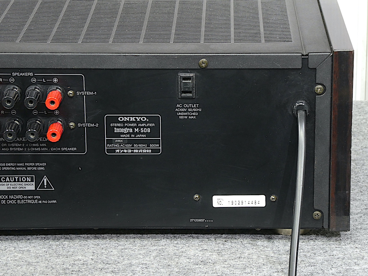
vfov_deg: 11.0
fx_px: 1435
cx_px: 184
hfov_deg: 14.6
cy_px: 138
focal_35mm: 135
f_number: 5.6
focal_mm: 24.2
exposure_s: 1/2
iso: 200
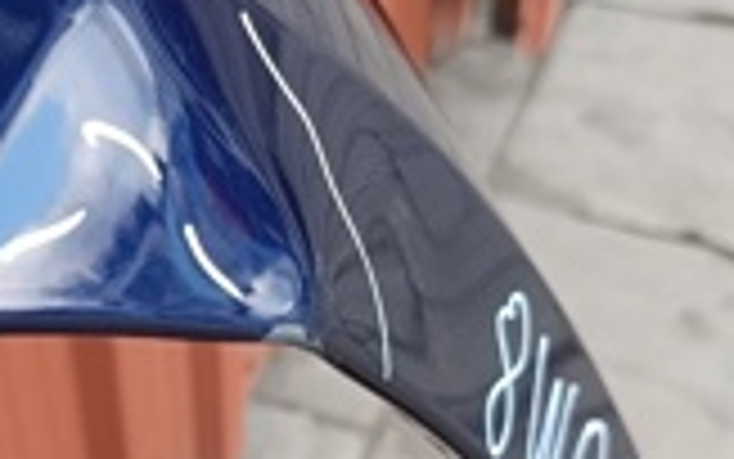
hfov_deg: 26.7
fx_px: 1501
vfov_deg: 17.4
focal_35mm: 75
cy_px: 297
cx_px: 99
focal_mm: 5.59
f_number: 1.88
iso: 57
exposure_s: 1/102
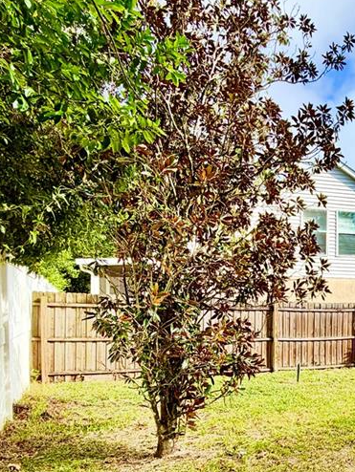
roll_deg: -1.0
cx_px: 360
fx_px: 465
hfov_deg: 37.2
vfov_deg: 52.4
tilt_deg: -1.3
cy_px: 331
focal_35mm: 34
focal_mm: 2.22
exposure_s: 1/876
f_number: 2.2
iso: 20
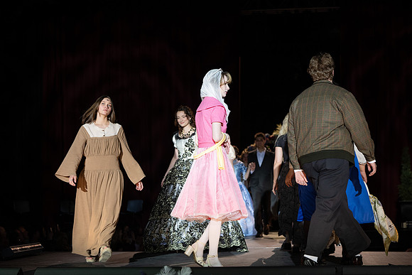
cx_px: 175
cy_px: 158
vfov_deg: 17.0
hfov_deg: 25.2
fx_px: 921
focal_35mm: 80
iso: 800
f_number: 3.5
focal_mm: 70
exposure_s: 1/640
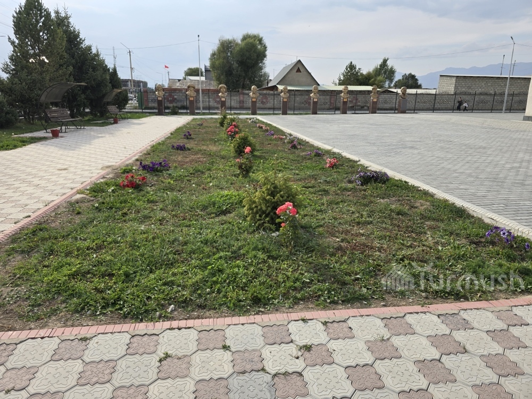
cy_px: 200
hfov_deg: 73.9
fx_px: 353
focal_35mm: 23
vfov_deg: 58.9
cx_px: 266
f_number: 1.7
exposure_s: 1/526
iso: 12
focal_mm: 6.3
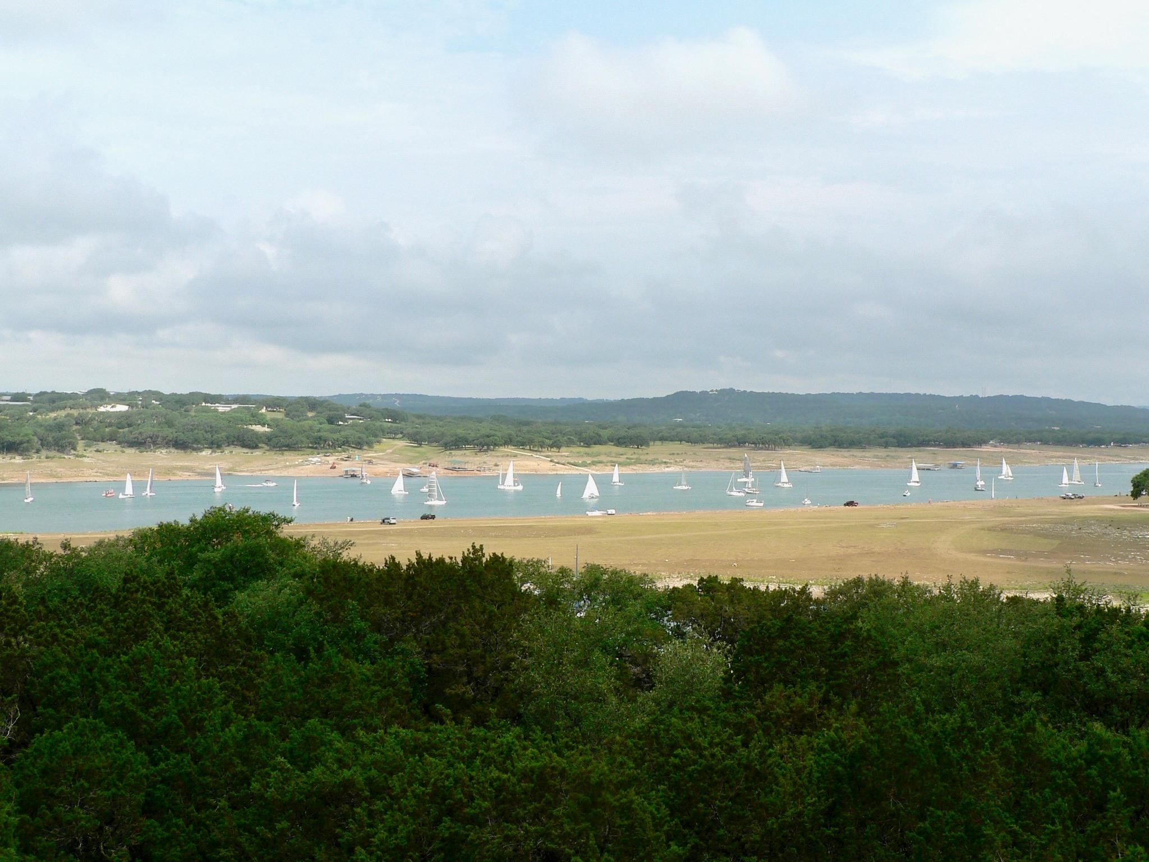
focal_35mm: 55
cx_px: 574
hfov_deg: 34.9
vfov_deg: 26.6
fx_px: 1826
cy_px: 431
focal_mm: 9.2
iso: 80
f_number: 5
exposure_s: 1/320
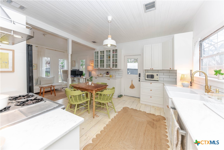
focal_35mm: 12
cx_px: 112
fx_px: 75
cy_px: 75
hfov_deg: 112.6
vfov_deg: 90.0
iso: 400
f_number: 4
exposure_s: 1/100
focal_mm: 12
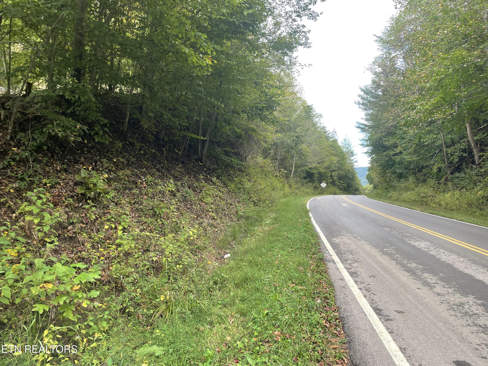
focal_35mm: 26
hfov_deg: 67.3
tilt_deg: +3.1
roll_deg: -0.3
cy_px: 183
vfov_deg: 53.1
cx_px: 244
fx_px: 367
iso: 40
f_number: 1.6
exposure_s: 1/121
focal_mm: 4.2
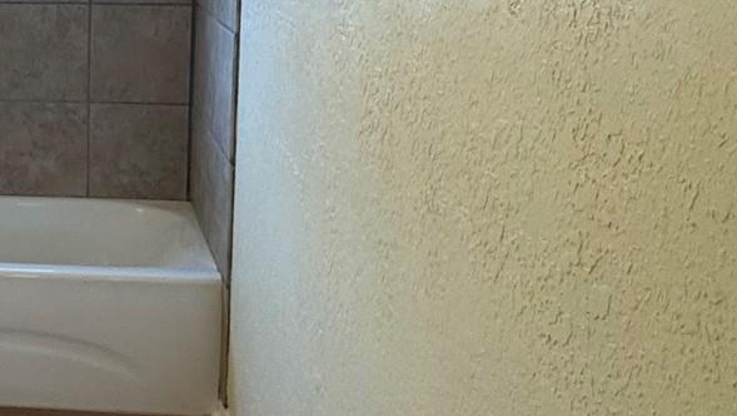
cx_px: -70
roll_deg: -0.5
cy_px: 21
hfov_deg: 34.0
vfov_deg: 22.0
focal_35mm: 53
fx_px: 1036
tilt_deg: -7.2
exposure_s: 1/120
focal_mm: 2.22
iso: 125
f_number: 2.2
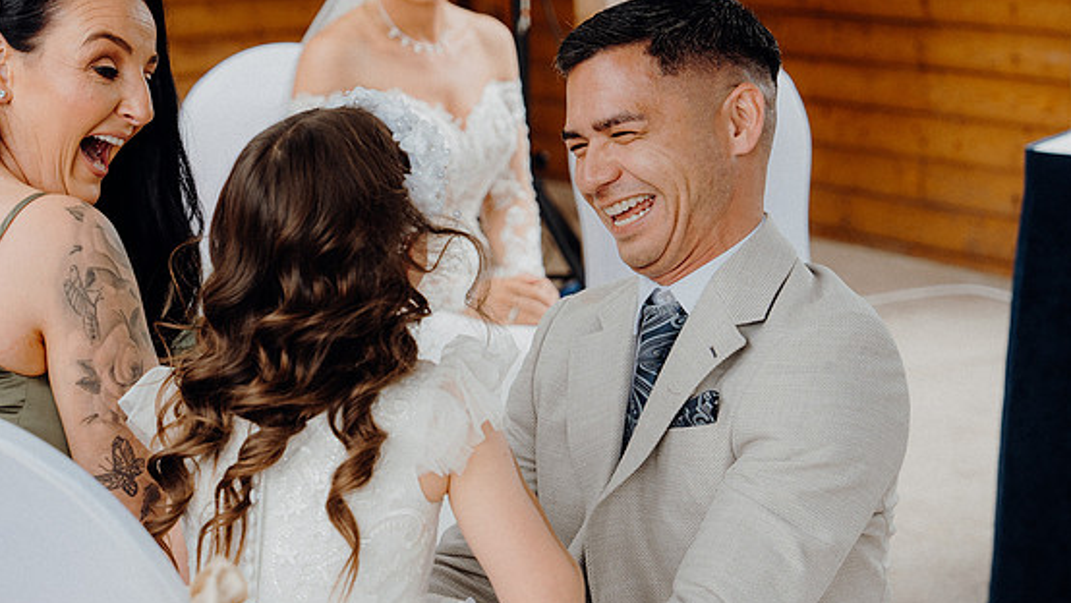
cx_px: 514
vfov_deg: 11.9
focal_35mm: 102
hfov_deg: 20.9
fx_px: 2897
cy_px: 353
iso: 125
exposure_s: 1/250
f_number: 3.5
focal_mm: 62
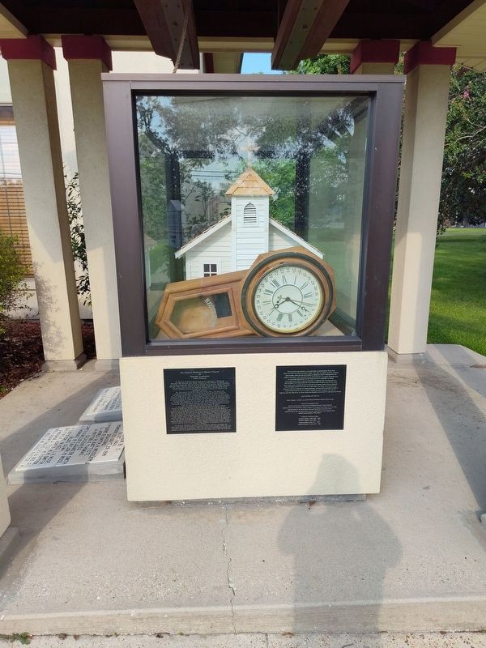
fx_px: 431
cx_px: 243
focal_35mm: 23
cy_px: 324
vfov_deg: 73.9
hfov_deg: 58.9
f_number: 1.8
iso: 100
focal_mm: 5.56
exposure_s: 1/753
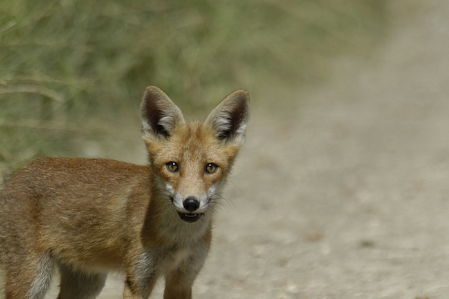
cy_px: 234
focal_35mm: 852
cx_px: 144
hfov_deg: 2.4
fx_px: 10621
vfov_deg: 1.6
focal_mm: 330
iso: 200
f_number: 5.6
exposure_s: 1/1500
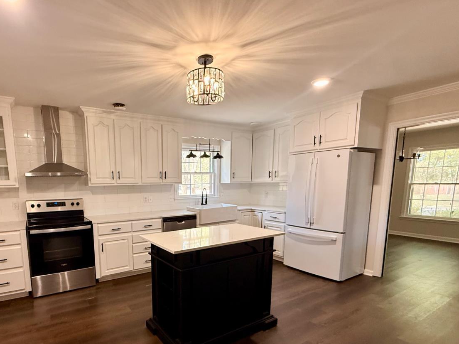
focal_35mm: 19
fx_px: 252
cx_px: 169
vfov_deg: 67.4
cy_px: 220
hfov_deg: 82.9
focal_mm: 2.22
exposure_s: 1/60
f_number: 2.2
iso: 200
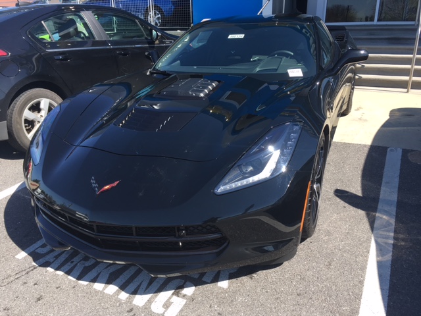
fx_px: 353
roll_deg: +0.5
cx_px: 210
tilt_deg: -19.5
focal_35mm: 29
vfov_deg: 48.2
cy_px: 158
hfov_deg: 61.7
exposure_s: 1/545
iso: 25
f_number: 2.2
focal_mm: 4.15
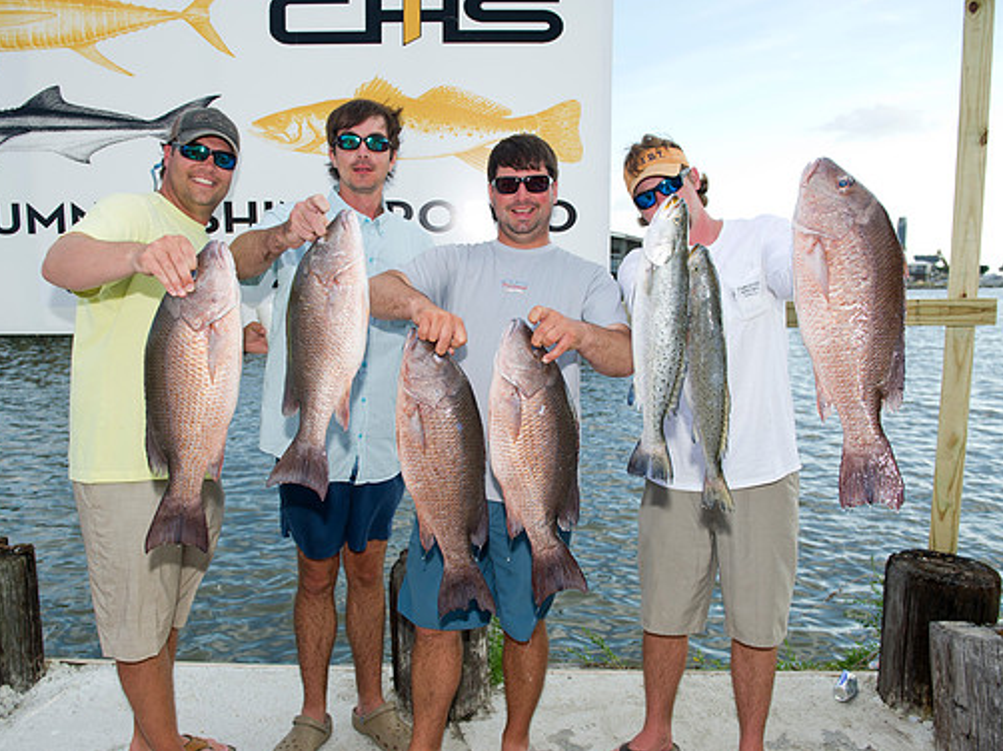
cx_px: 488
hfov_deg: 60.0
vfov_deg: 46.8
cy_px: 383
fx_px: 869
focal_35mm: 30
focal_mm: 27
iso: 200
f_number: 5
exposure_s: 1/250
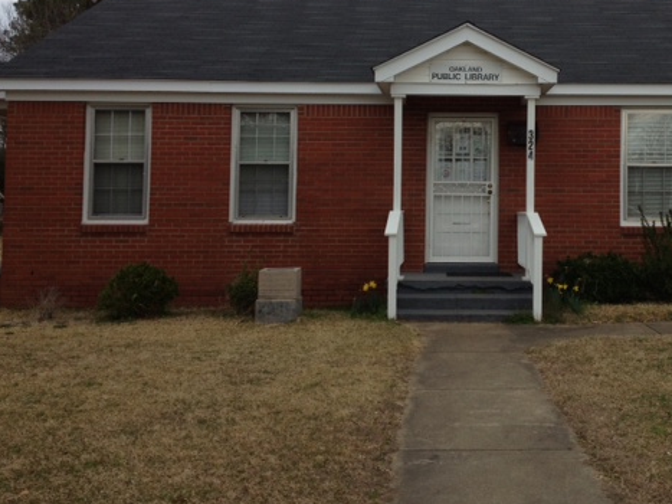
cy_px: 163
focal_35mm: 48
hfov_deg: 39.1
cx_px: 455
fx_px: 932
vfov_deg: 30.0
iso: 50
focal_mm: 4.28
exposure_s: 1/756
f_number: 2.4
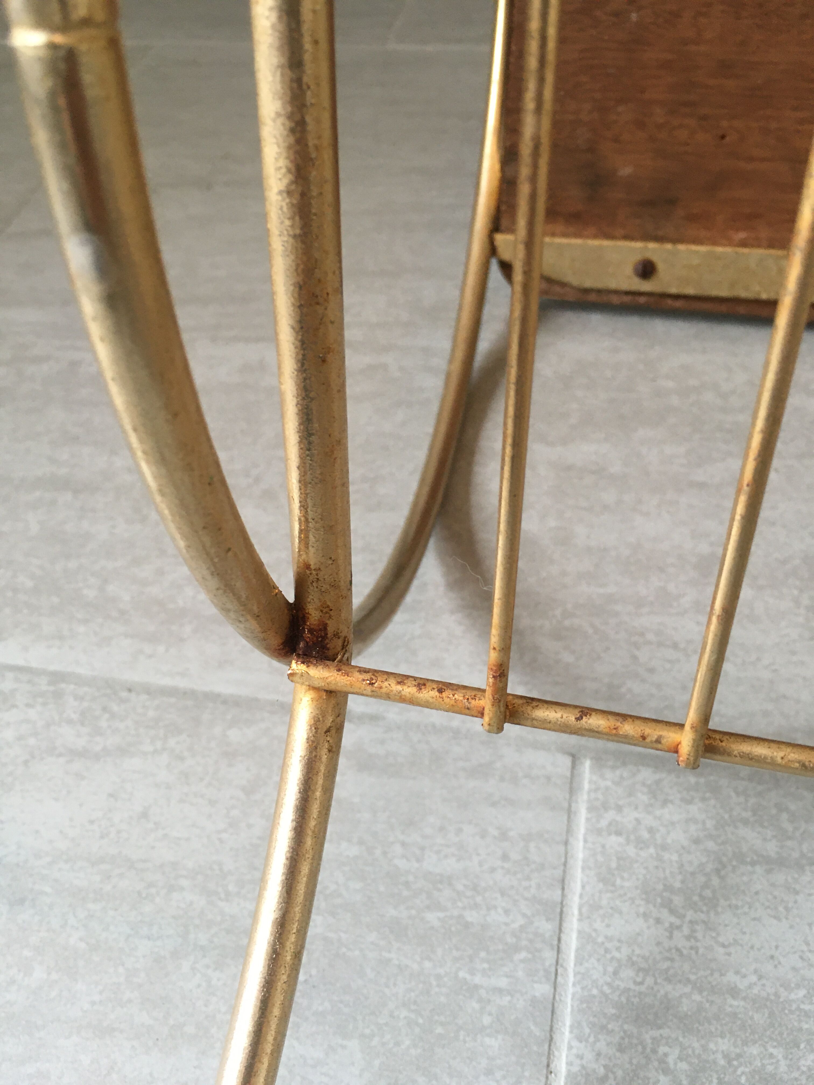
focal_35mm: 29
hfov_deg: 48.2
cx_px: 407
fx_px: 909
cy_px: 542
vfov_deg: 61.7
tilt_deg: -49.6
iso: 125
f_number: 2.2
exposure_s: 1/33
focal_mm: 4.15
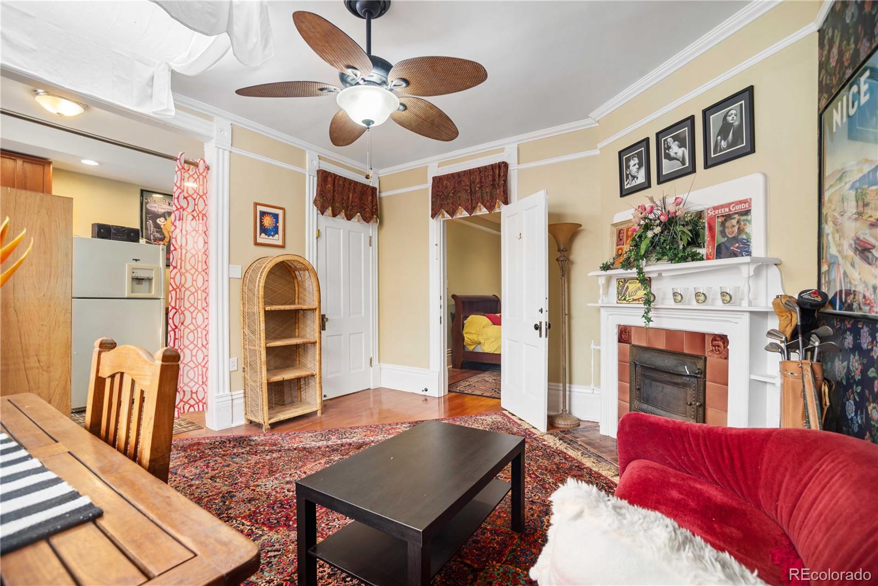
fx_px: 366
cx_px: 439
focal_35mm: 15
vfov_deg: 77.3
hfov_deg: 100.4
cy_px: 293
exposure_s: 1/20
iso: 400
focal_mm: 15
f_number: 8
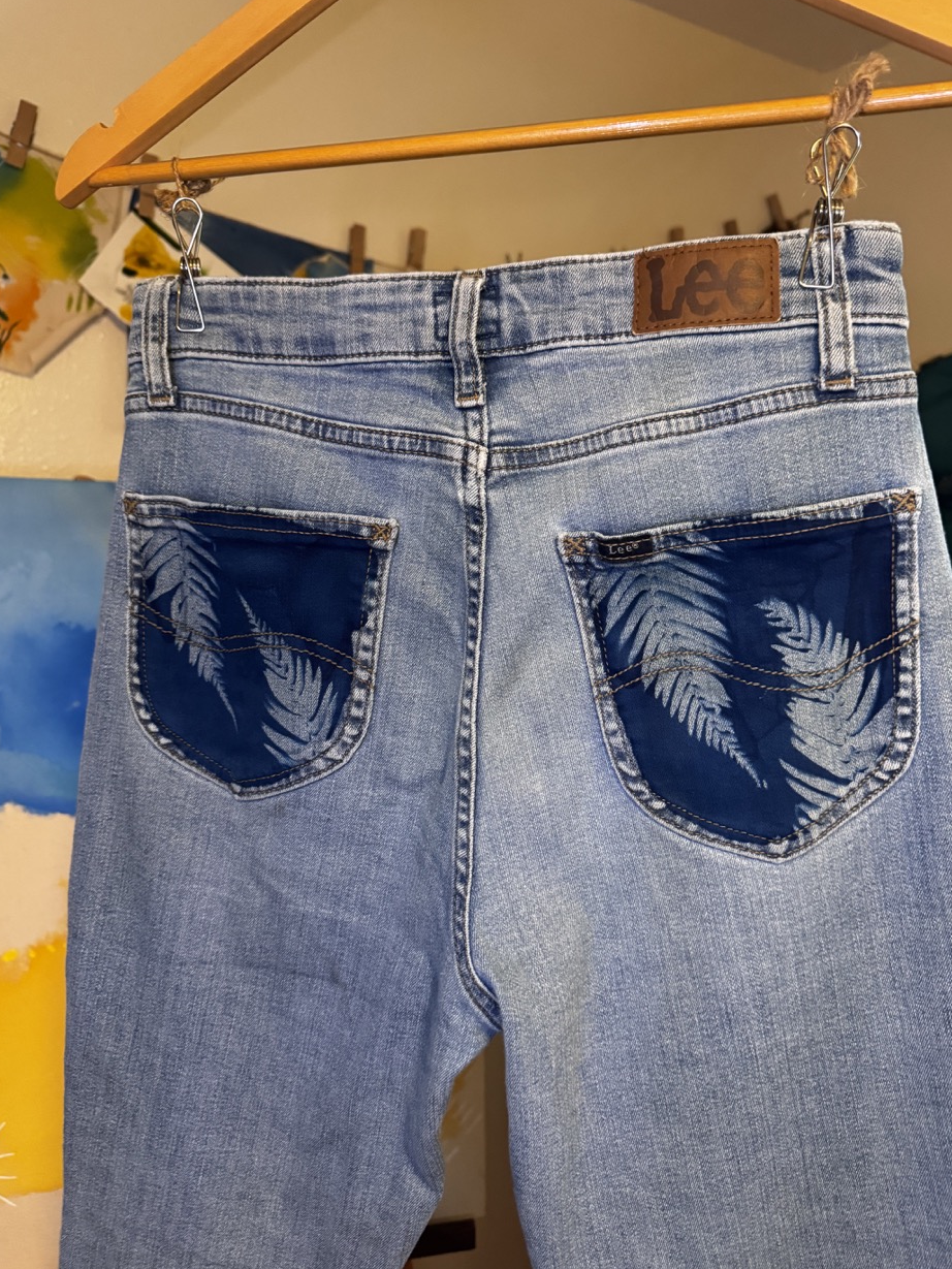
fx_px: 917
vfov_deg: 69.4
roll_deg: -1.3
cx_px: 487
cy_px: 631
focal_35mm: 25
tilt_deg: -5.0
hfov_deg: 54.9
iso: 640
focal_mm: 6.76
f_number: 1.78
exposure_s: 1/49
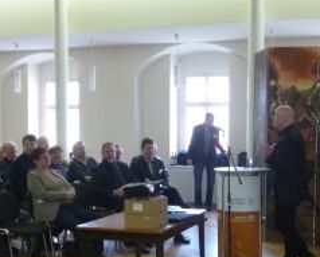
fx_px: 559
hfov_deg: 31.8
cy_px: 171
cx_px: 203
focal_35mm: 59
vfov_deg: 25.7
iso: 400
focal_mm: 6.4
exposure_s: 1/15
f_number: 3.1
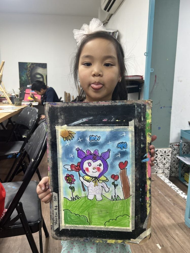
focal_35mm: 26
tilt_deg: -11.0
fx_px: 190
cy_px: 126
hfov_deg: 53.1
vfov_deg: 67.3
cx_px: 95
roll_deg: +0.5
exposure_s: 1/100
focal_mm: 5.7
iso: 100
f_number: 1.5
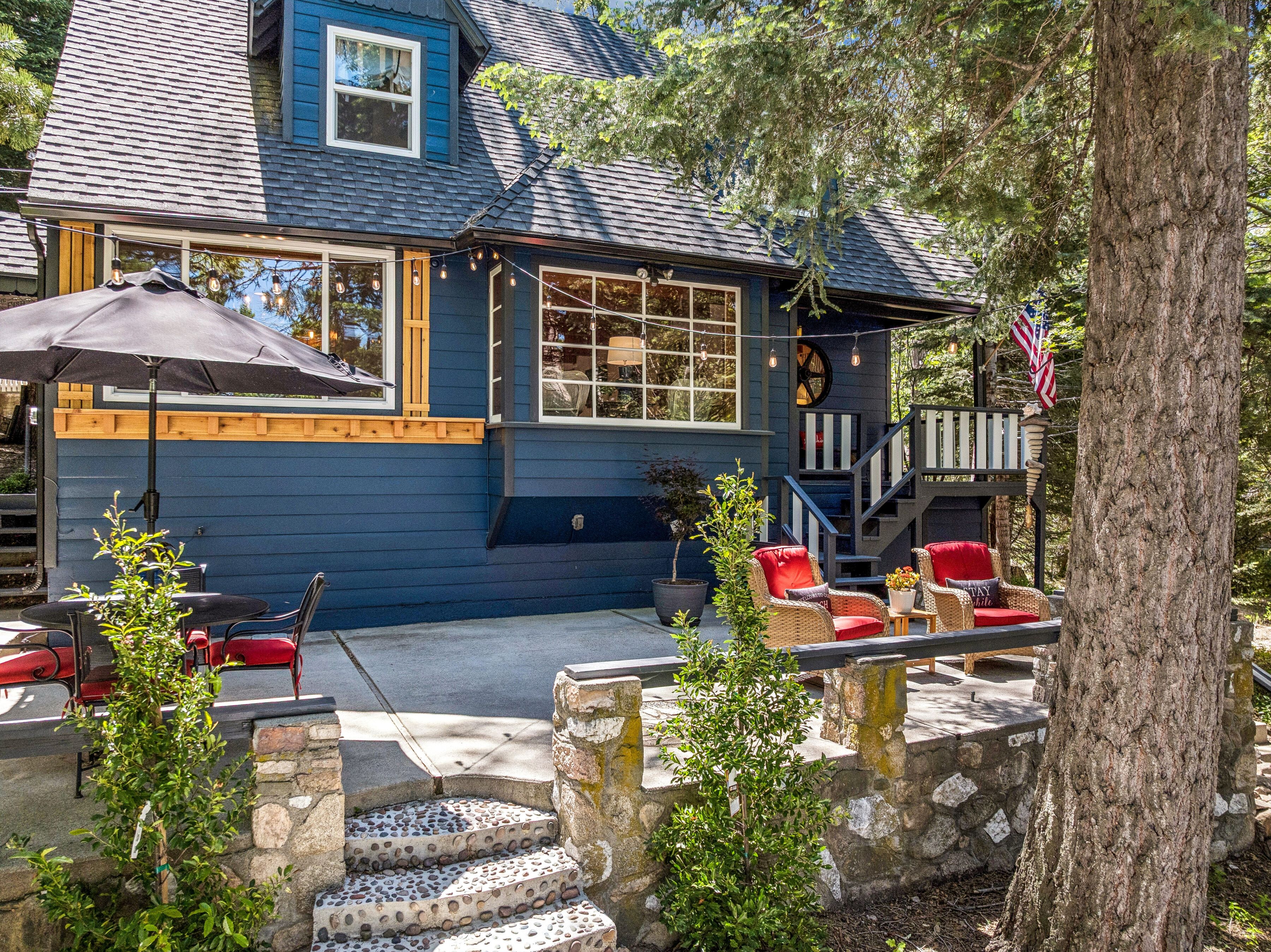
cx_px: 636
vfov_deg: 56.8
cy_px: 476
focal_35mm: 24
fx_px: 881
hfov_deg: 71.6
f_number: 2.8
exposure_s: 1/15
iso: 190
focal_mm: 12.3
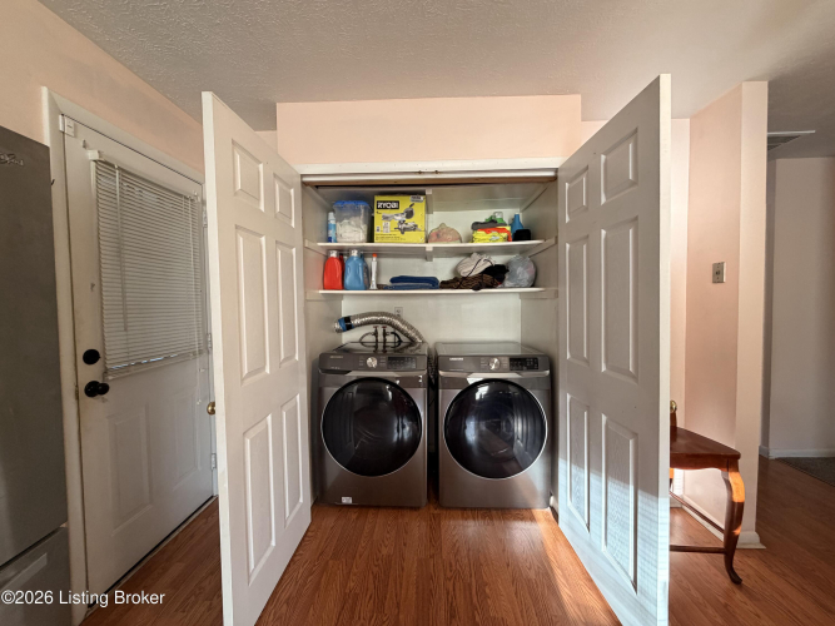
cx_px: 418
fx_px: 338
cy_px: 313
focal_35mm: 14
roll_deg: +0.6
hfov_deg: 102.1
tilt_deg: -1.9
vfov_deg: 85.7
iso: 160
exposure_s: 1/60
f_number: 2.2
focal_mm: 2.22
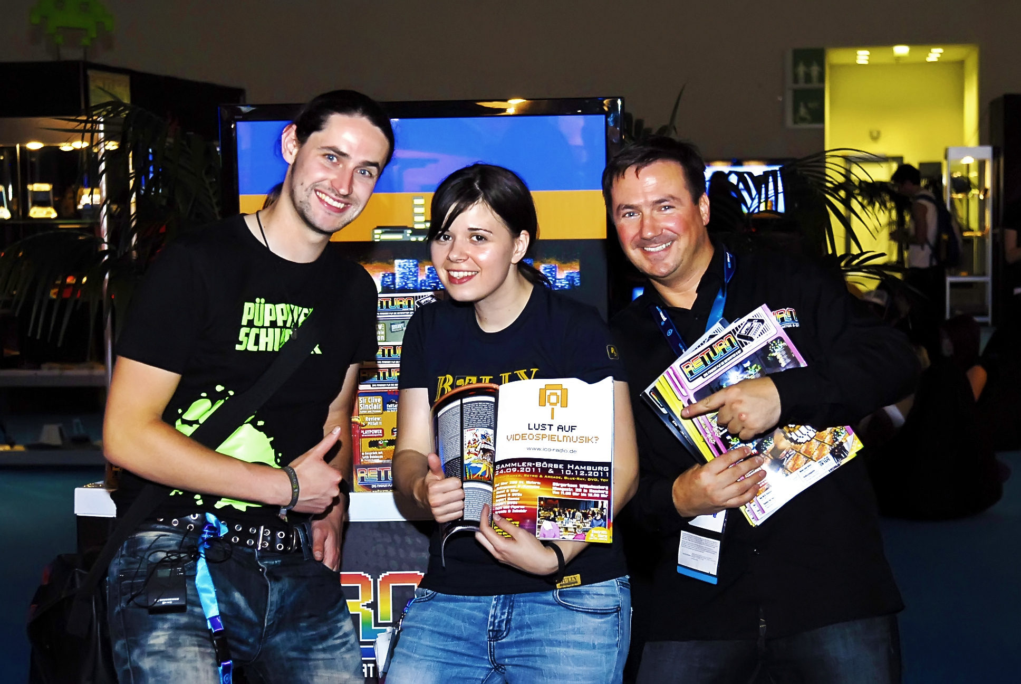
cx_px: 510
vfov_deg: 19.0
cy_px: 342
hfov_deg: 28.0
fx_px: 2044
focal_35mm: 72
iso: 800
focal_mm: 48
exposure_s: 1/60
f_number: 3.5
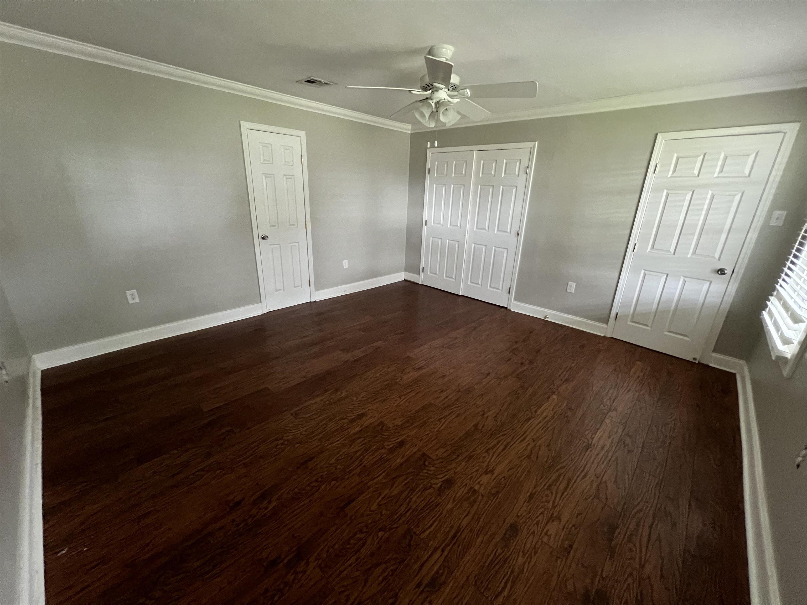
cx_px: 404
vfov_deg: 89.9
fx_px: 303
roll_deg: -2.4
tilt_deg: -20.5
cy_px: 302
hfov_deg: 106.2
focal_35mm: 13
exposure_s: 1/60
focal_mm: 1.57
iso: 640
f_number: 1.8
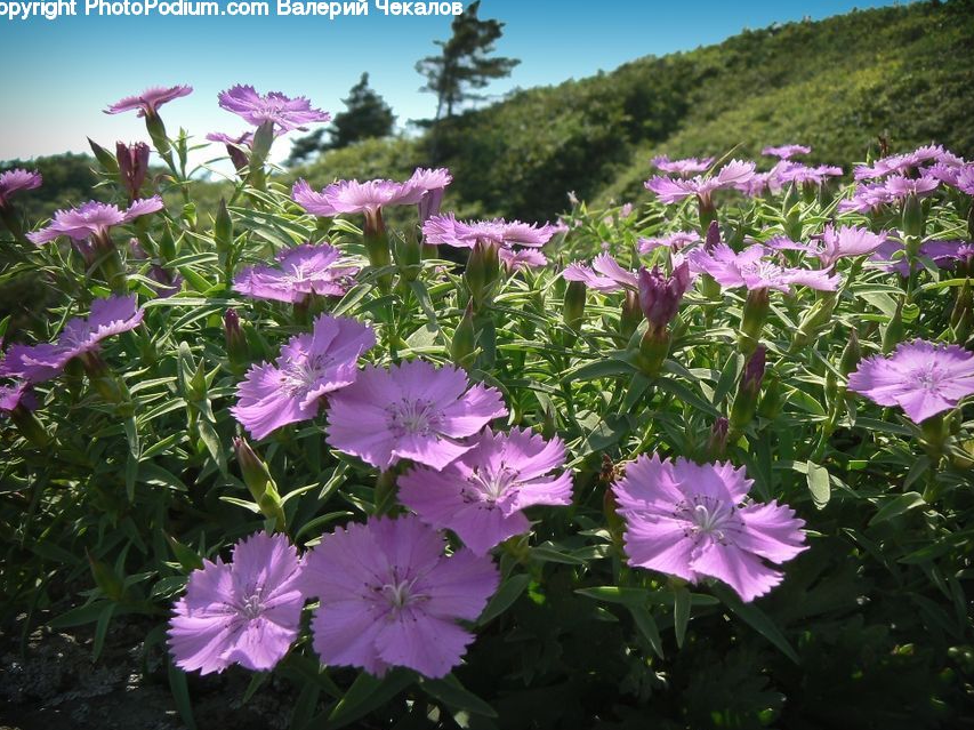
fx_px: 1069
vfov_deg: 37.7
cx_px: 493
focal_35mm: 38
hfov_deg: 49.0
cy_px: 365
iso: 80
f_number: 5.6
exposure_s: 1/500
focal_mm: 6
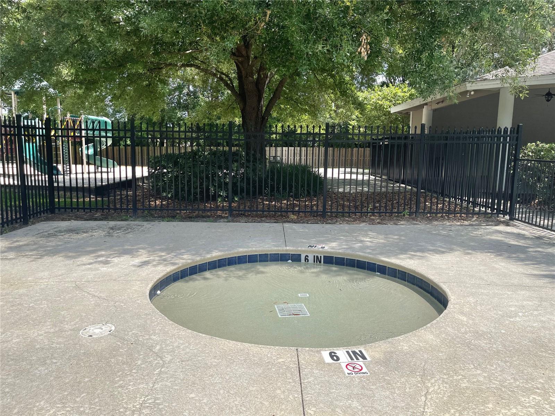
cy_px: 208
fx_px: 401
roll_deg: -1.1
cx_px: 278
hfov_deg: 69.4
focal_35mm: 25
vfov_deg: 54.9
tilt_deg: -8.5
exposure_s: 1/4202
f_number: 1.6
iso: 32
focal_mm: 5.1
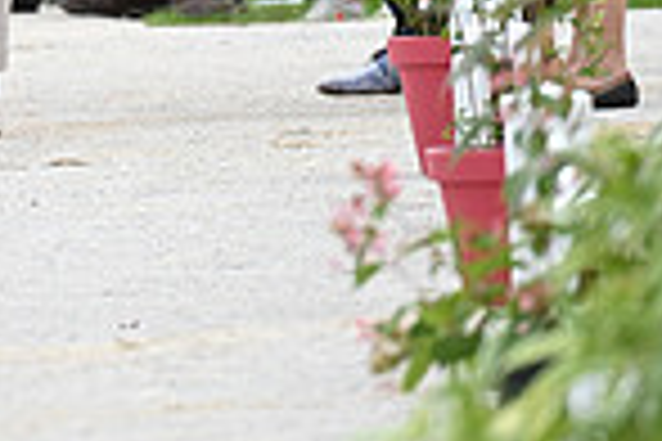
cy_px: -376
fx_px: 28923
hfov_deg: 1.3
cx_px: -608
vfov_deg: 0.9
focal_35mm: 1573
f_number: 5.6
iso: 800
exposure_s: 1/1600
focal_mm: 400
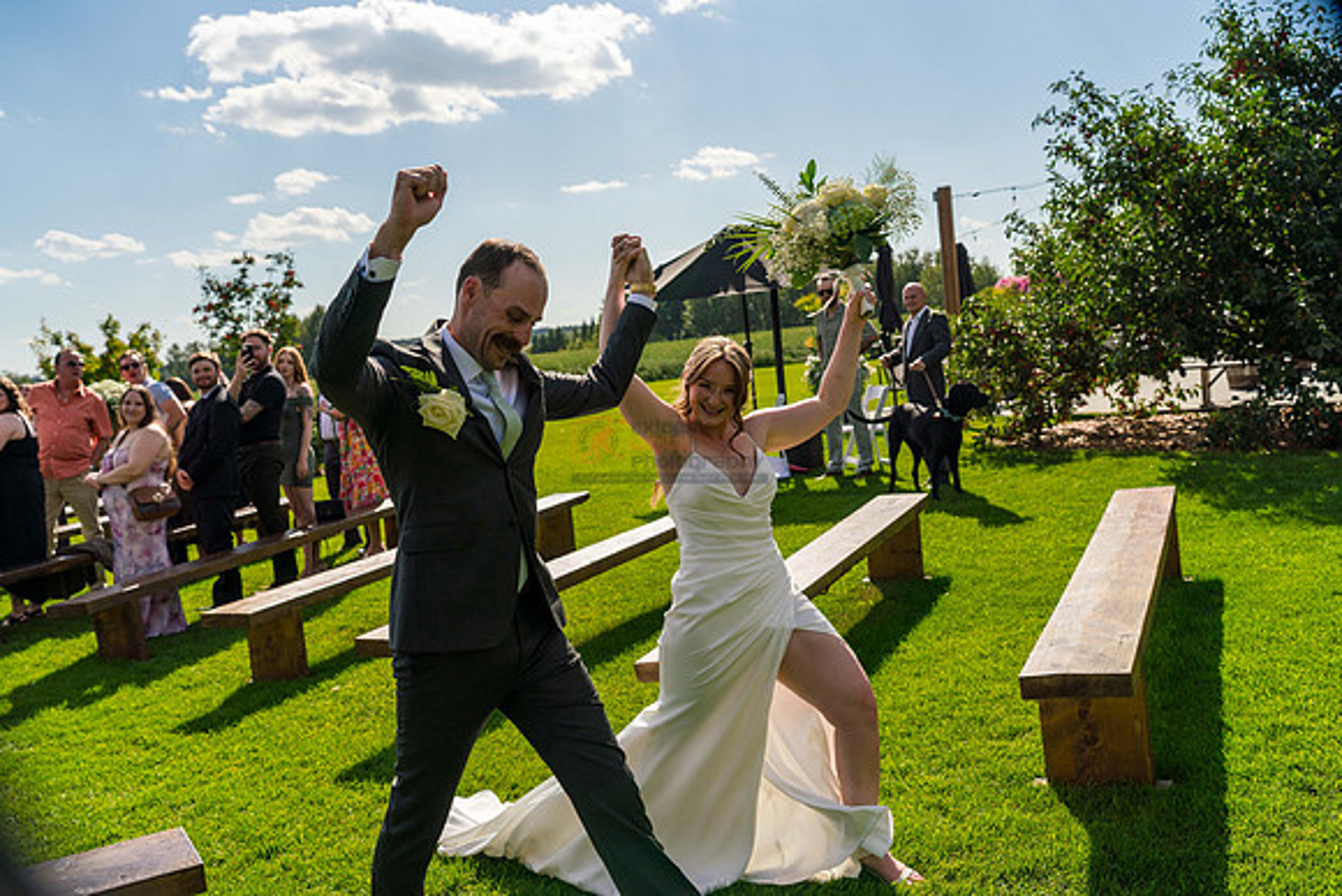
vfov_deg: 37.9
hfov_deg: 54.4
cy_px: 448
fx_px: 1305
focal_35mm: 35
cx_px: 671
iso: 400
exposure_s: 1/4000
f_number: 4.5
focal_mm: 35
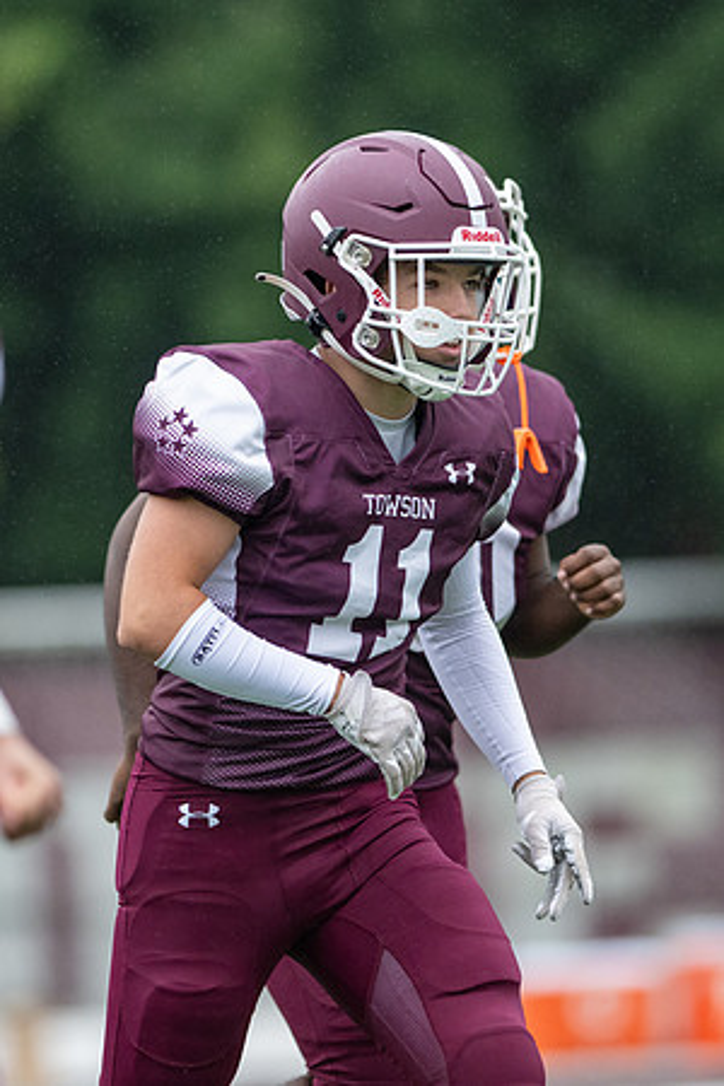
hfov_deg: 2.7
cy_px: 463
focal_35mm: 517
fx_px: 15585
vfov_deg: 4.0
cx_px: 293
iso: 1100
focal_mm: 300
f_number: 2.8
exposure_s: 1/1250
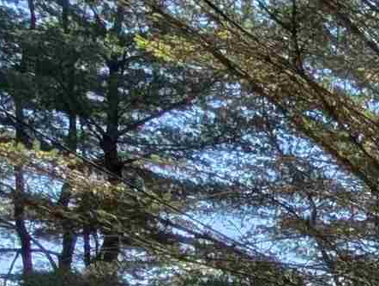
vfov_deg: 15.3
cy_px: 522
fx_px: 910
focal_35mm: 83
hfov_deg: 13.7
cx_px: 977
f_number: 1.7
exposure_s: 1/3436
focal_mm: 2.02
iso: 55
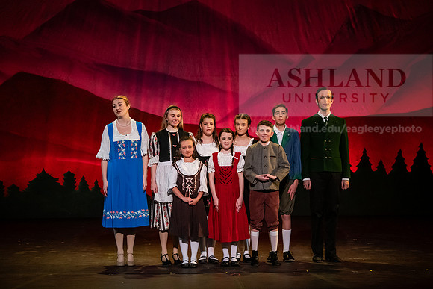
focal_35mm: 110
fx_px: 1323
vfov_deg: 12.5
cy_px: 144
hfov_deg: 18.6
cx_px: 216
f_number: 3.5
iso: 3200
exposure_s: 1/250
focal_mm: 110
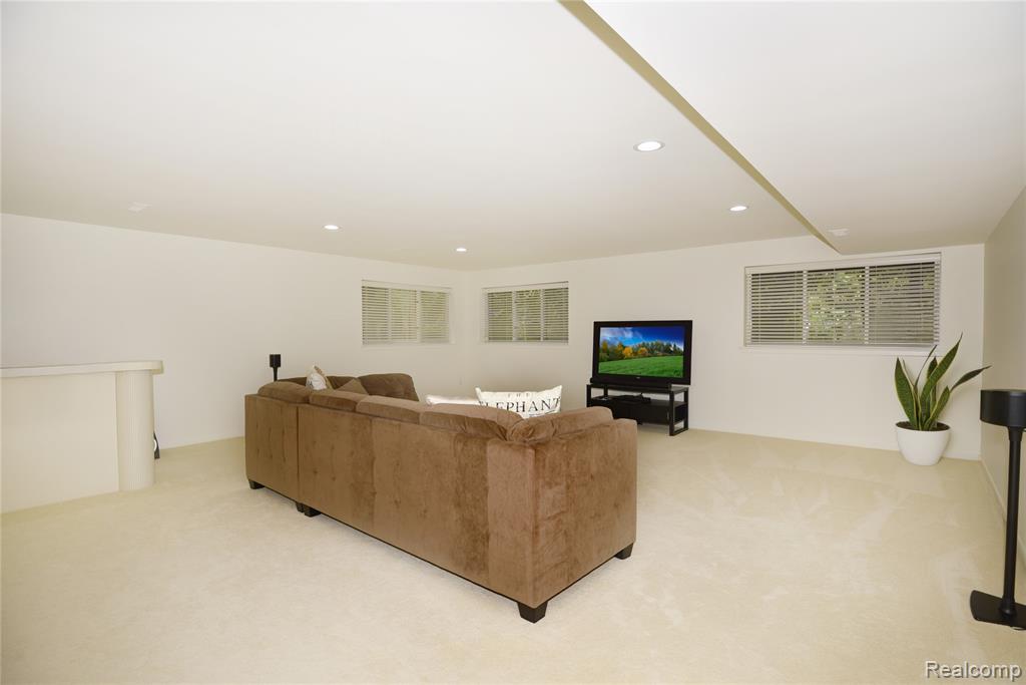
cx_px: 513
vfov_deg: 70.5
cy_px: 342
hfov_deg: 93.3
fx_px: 485
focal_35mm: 17
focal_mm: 17
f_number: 6.3
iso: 125
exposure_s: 1/60
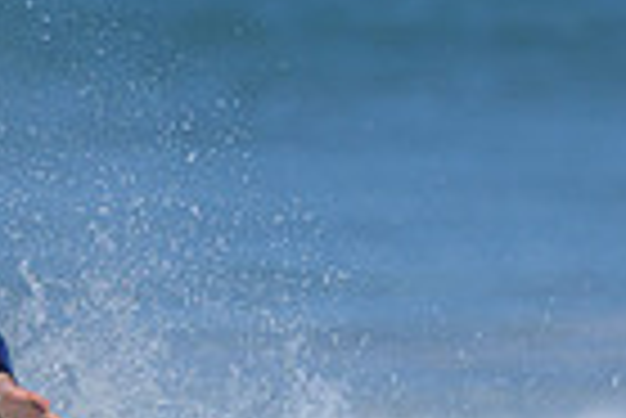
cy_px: 838
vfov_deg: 0.3
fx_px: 79445
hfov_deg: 0.5
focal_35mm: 4564
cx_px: -290
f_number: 6.3
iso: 200
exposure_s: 1/2000
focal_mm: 800
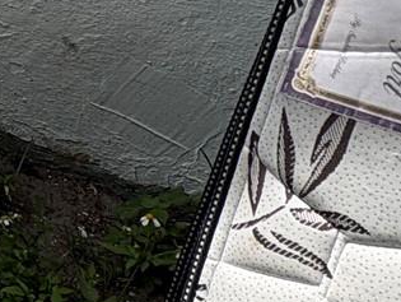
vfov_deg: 19.3
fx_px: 823
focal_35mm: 71
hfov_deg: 16.4
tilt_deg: -27.5
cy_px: -80
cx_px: -496
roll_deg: +2.8
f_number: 2.2
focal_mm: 2.22
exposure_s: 1/541
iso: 40
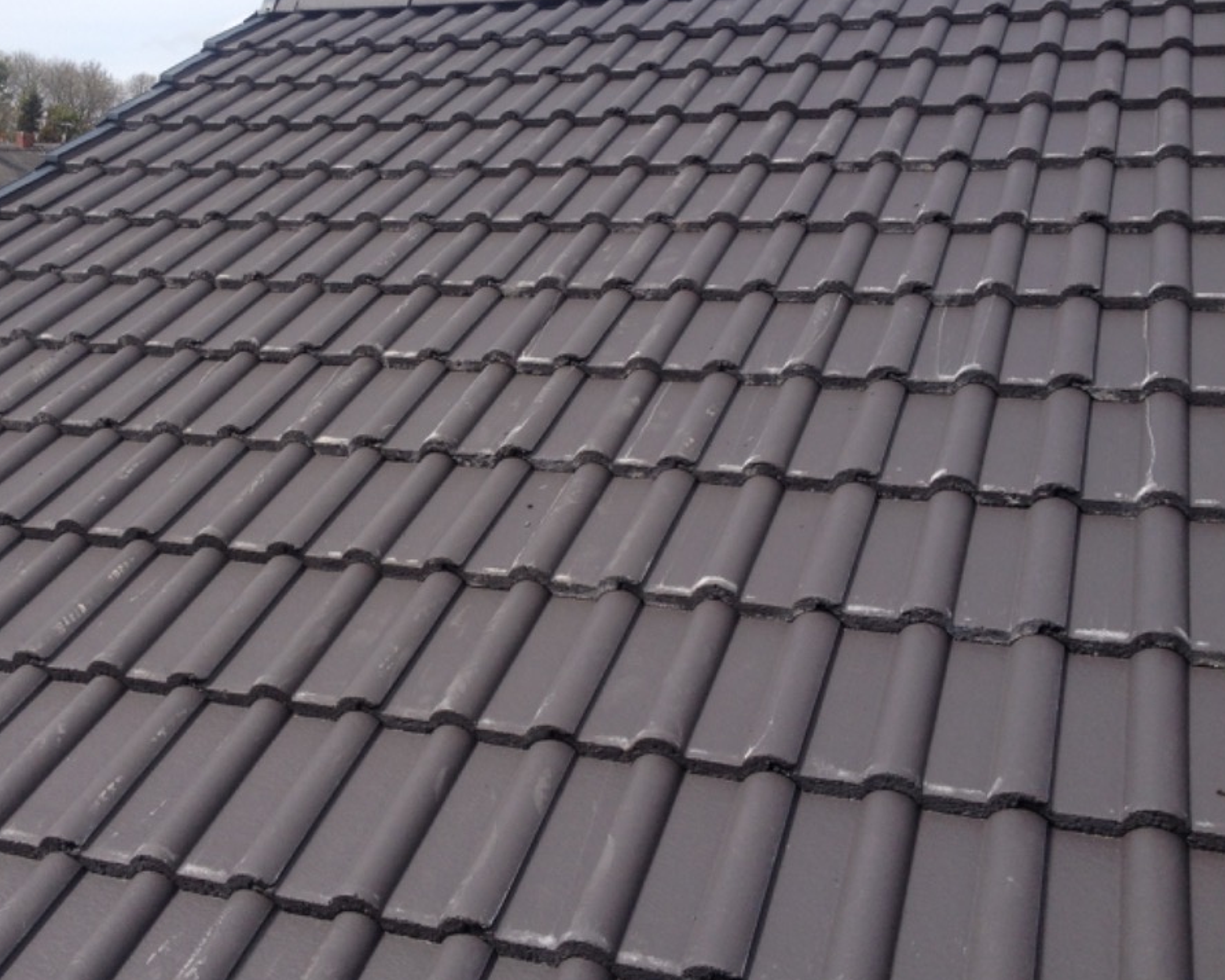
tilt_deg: -4.6
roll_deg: -1.1
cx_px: 419
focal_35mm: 46
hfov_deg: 39.9
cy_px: 408
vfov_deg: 32.7
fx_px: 1668
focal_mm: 4.28
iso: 50
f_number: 2.4
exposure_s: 1/1783
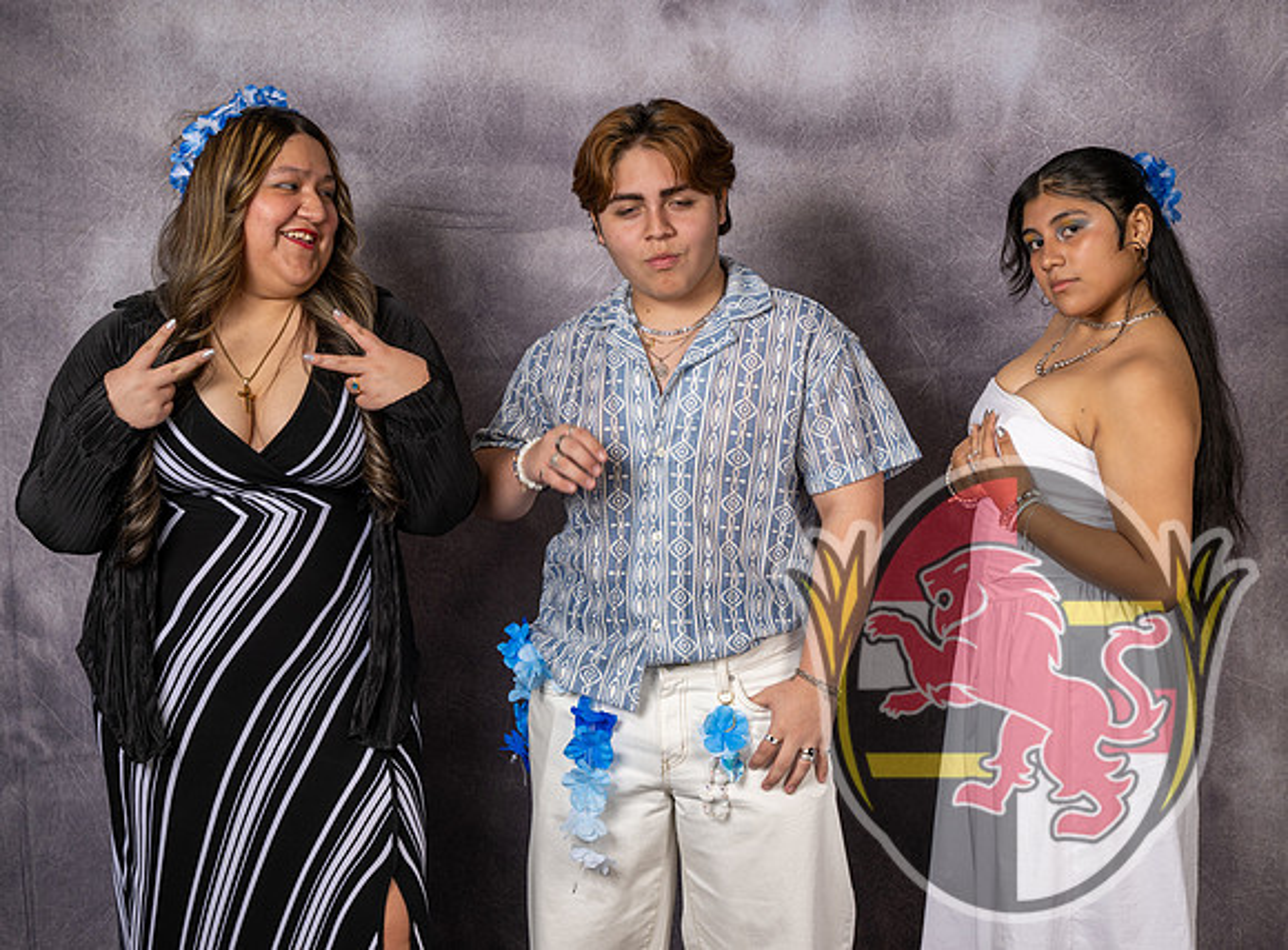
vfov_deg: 22.8
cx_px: 746
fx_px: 2359
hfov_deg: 30.5
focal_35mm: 64
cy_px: 444
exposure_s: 1/400
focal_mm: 49
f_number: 4.5
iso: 50
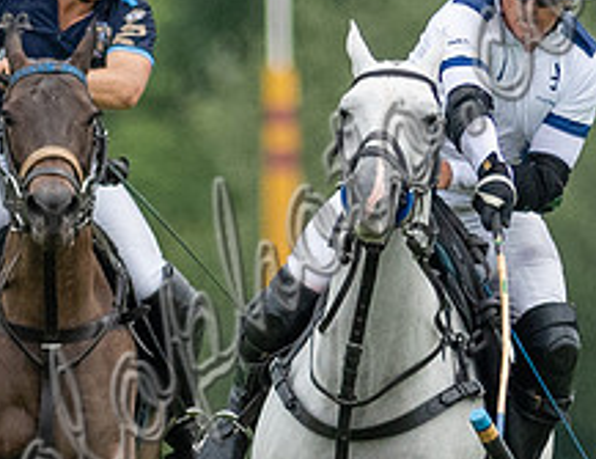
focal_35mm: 2595
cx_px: 328
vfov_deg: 0.6
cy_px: 851
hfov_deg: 0.8
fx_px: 45103
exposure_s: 1/6400
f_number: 2.8
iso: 640
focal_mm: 300
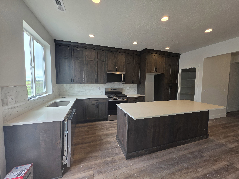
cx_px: 120
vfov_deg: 89.9
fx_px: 90
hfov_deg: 106.2
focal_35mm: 13
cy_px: 90
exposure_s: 1/120
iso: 32
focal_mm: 2.2
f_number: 1.9
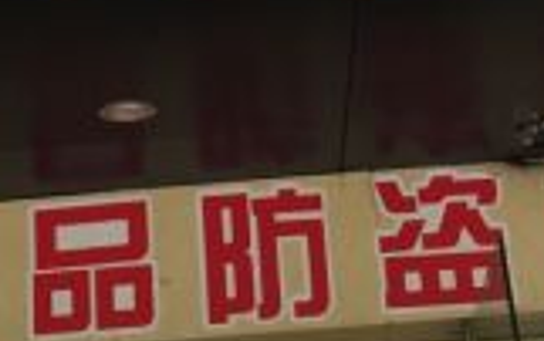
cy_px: -270
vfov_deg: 10.2
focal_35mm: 122
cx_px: 213
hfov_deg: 17.1
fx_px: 1811
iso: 40
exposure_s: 1/100
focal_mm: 4.15
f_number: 2.2
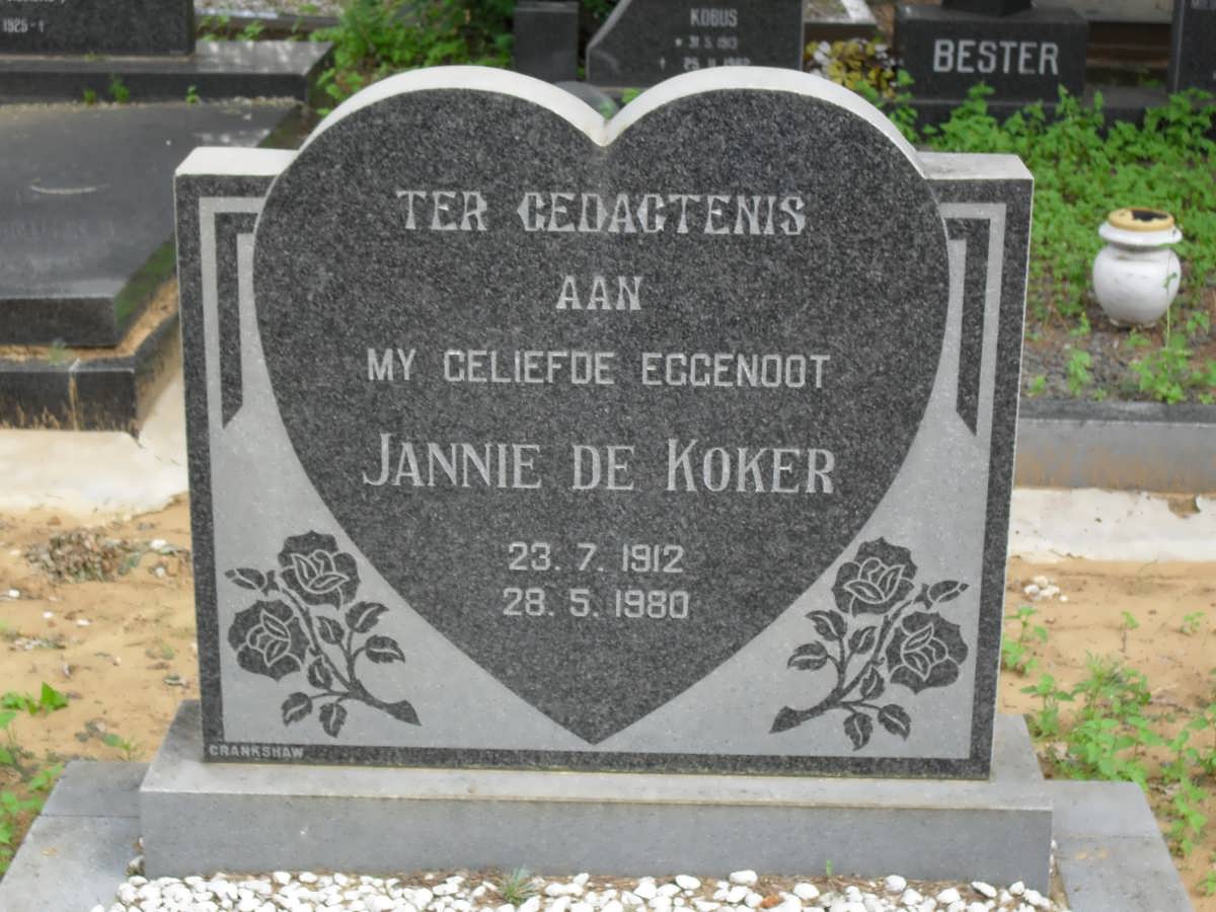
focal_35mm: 66
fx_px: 2318
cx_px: 608
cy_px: 456
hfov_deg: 29.4
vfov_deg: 22.3
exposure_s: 1/90
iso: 100
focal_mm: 11.7
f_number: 4.6
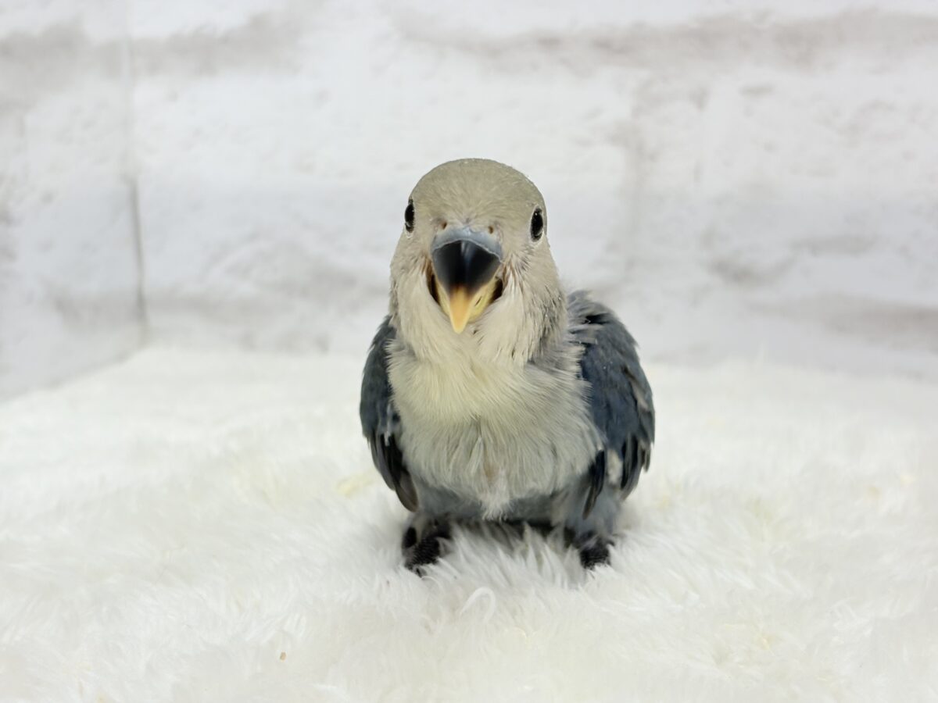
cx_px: 469
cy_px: 352
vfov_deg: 28.0
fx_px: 1409
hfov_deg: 36.8
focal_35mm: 52
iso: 64
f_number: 1.6
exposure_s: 1/100
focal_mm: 5.96
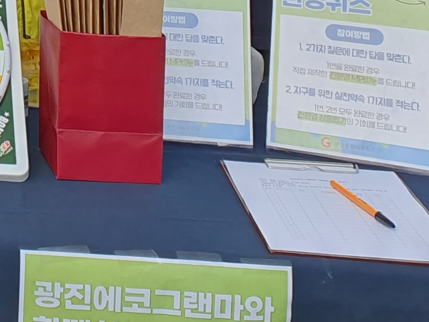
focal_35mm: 124
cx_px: -335
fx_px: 1537
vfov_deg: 10.8
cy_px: -357
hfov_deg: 14.1
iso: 50
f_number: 2.4
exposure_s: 1/1014
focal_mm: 4.3
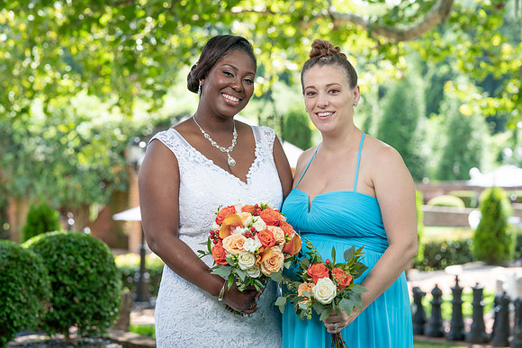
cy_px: 174
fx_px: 1193
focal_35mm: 82
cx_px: 261
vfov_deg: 16.6
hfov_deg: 24.7
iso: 200
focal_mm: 81
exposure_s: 1/200
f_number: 4
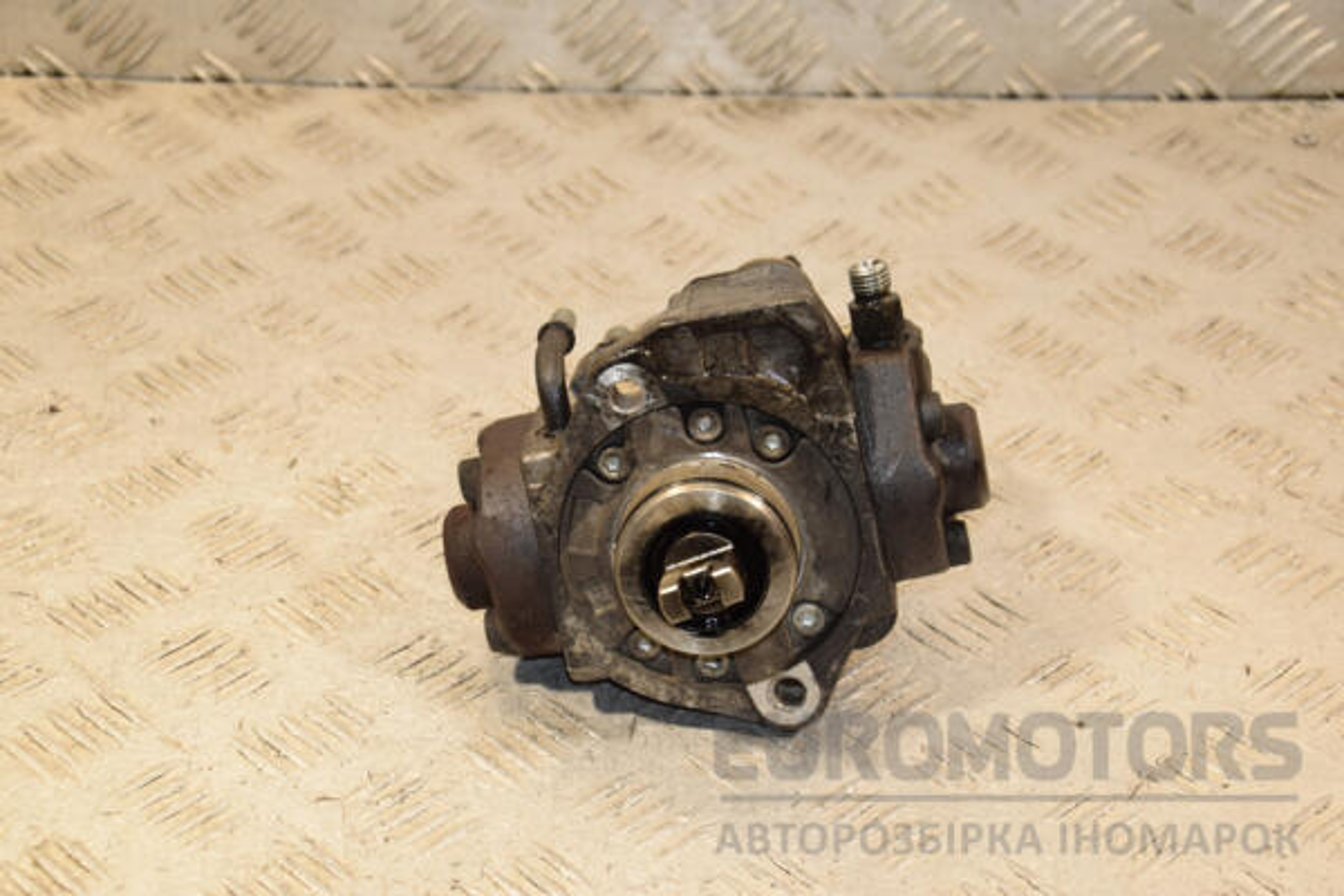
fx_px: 3248
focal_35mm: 87
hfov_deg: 23.4
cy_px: 448
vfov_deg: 15.7
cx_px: 672
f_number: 6.3
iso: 800
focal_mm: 58
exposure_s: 1/200
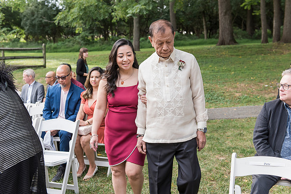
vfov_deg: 28.1
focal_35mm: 48
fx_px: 388
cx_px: 146
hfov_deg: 41.1
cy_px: 97
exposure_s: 1/320
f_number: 4
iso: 800
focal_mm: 48
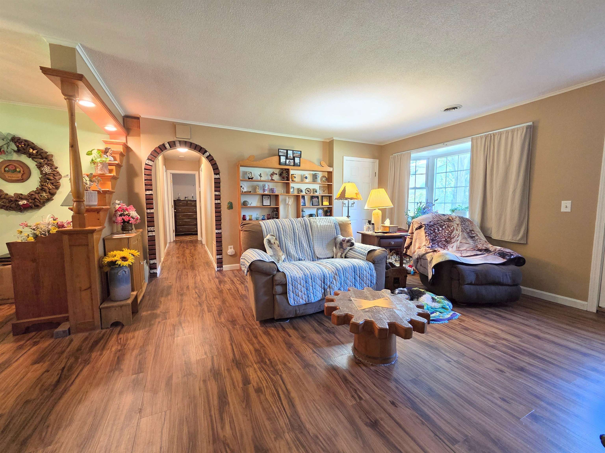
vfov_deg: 89.9
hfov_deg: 106.2
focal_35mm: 13
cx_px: 302
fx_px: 227
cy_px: 226
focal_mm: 2.2
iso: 400
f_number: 2.2
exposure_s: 1/60
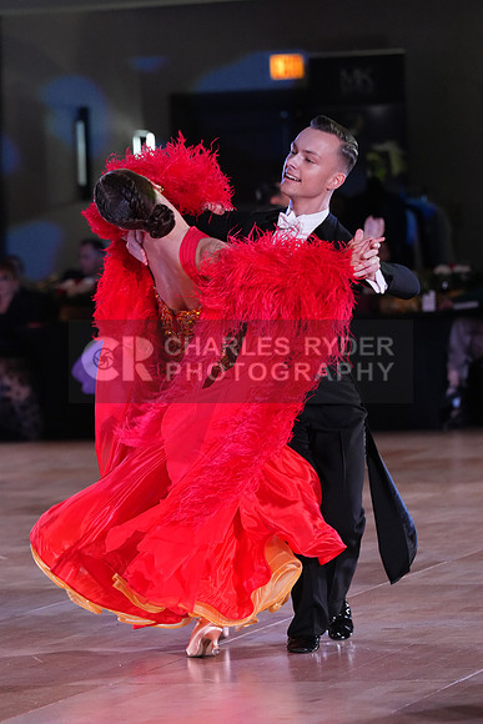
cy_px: 362
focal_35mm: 195
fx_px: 3922
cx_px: 242
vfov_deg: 10.5
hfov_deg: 7.0
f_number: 5.6
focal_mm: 195
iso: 5000
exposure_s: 1/250
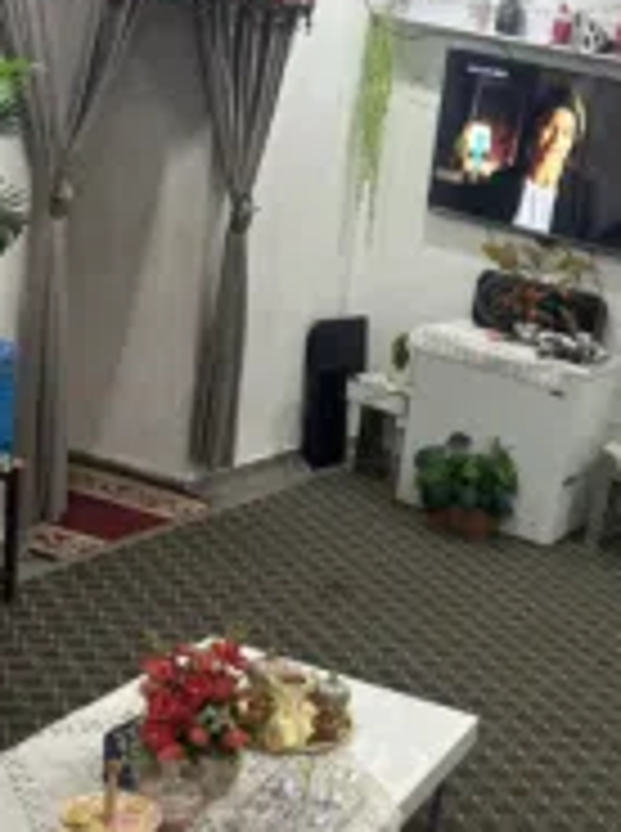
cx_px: 562
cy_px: 616
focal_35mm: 52
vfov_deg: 36.1
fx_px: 1248
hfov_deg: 26.9
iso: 160
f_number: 1.78
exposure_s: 1/50
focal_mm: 6.86
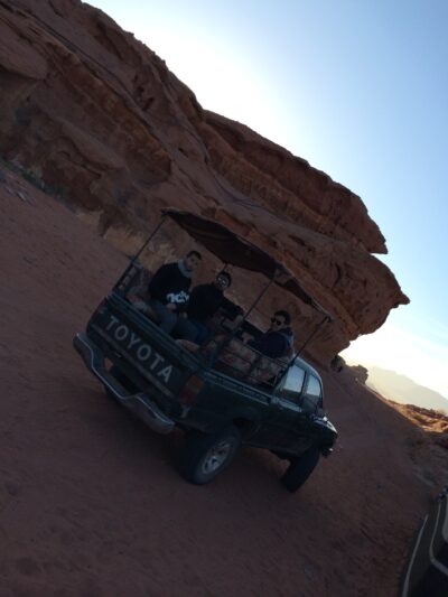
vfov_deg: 60.0
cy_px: 298
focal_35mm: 30
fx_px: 517
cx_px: 224
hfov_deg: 46.8
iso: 32
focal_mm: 4.12
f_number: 2.2
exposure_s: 1/1001
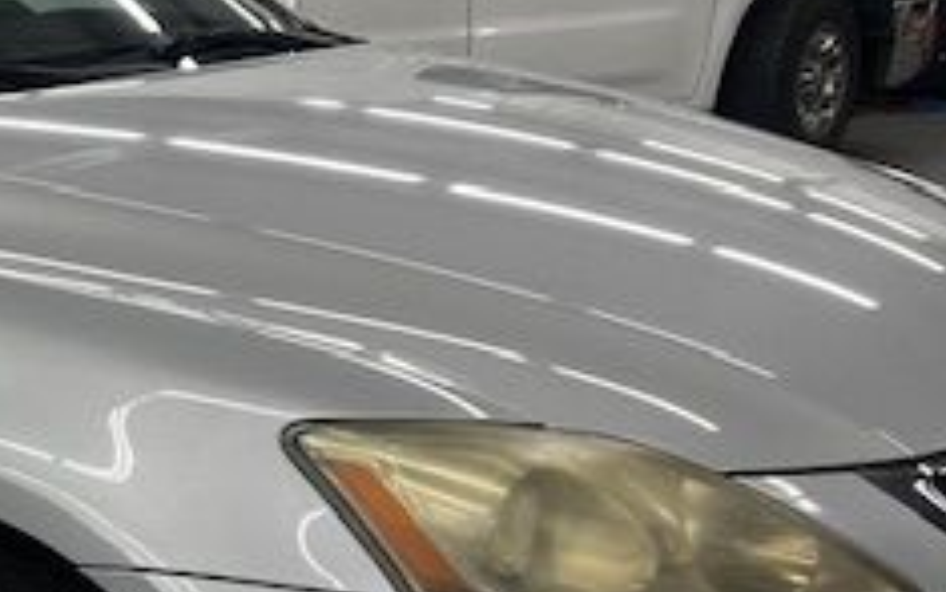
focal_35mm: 75
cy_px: 681
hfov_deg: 25.6
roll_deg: +4.1
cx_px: -81
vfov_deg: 16.8
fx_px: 1934
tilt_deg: -21.9
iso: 100
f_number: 1.5
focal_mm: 5.7
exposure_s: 1/120
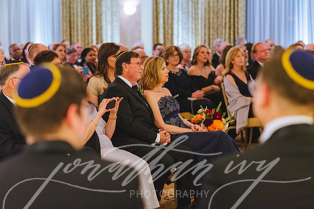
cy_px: 104
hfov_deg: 23.9
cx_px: 157
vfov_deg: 16.1
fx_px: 742
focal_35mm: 85
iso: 3200
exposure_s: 1/100
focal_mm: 85
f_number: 2.8
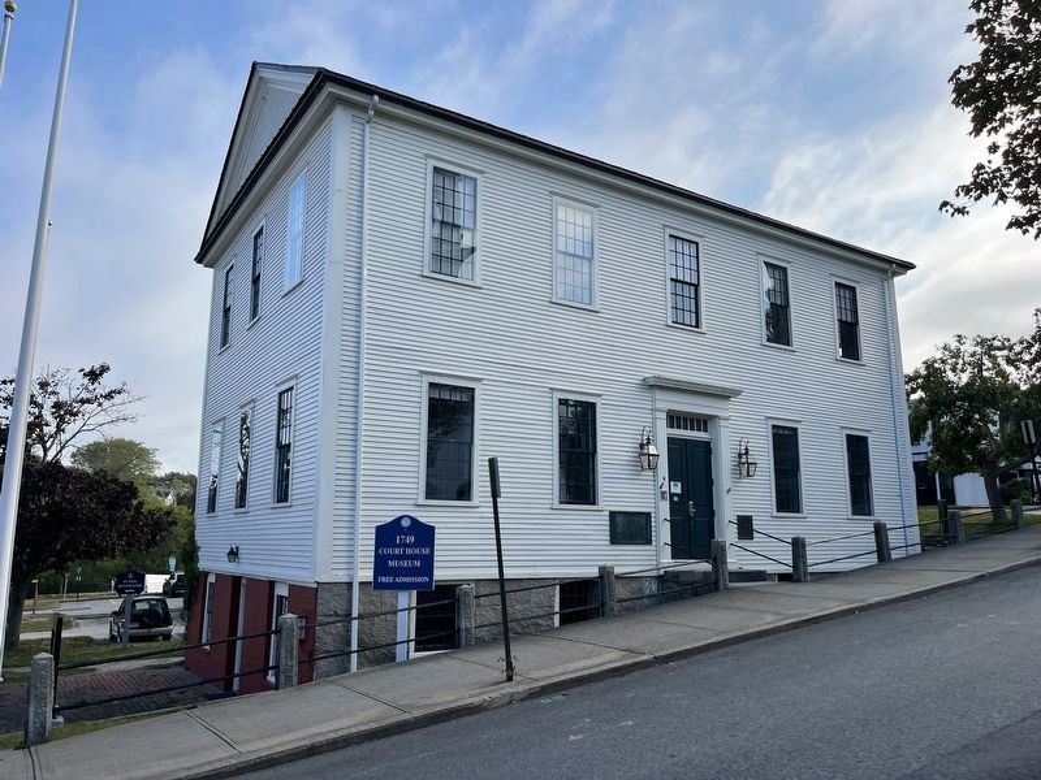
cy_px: 390
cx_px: 520
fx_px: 782
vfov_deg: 53.1
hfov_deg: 67.3
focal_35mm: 26
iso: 50
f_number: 1.6
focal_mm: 5.1
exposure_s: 1/1862
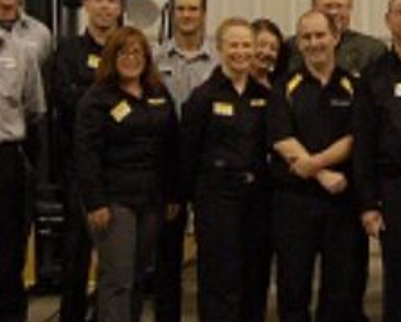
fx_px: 1557
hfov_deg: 14.7
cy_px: 4
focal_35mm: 131
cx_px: 246
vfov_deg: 11.7
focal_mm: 26
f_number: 4
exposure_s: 1/60
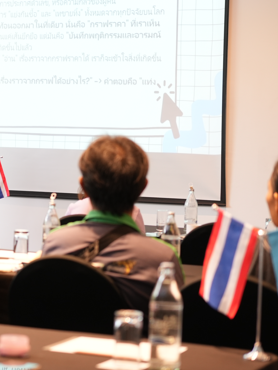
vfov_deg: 16.8
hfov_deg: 12.5
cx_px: -18
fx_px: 1253
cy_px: 143
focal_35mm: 117
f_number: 2.5
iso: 640
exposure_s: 1/50
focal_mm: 50
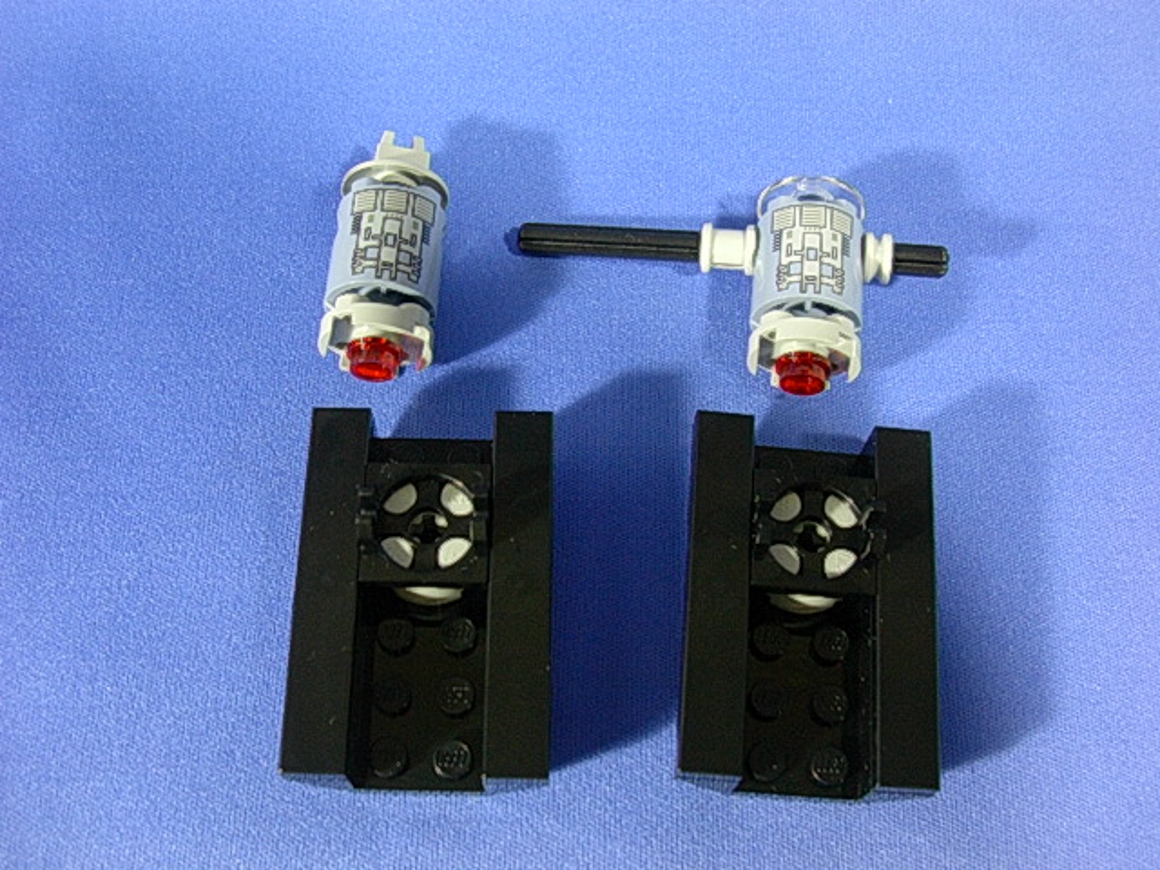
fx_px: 1240
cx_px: 580
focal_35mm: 37
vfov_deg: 38.7
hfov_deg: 50.1
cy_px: 435
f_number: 2.7
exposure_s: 1/4
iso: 86
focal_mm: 5.6
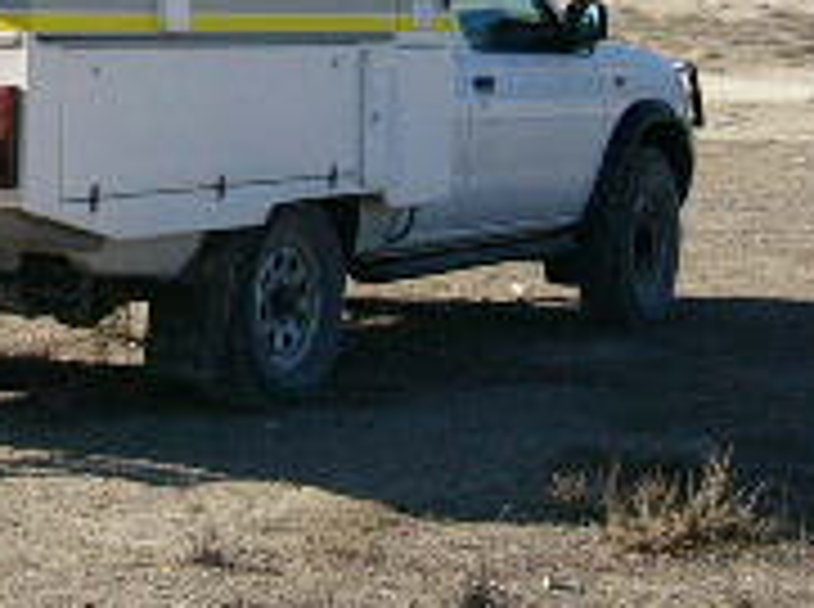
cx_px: 13
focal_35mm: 124
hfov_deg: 15.6
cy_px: 32
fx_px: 2910
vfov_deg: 11.8
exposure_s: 1/250
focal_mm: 5.8
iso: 100
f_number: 8
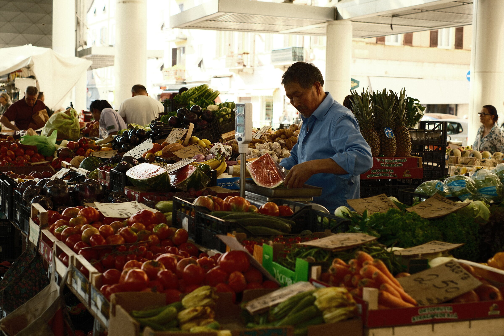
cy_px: 168
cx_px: 252
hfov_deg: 37.5
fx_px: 742
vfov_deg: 25.5
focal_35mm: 53
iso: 250
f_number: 3.2
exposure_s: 1/180
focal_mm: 35
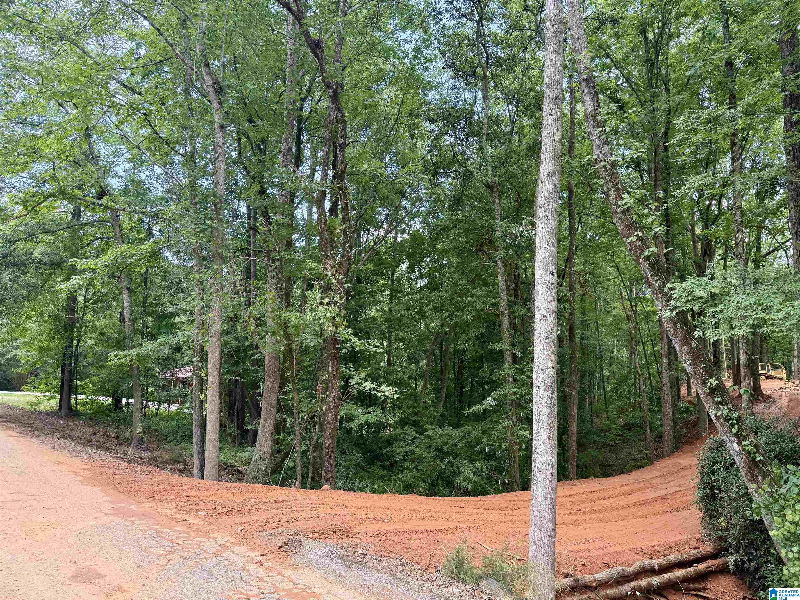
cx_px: 400
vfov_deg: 56.8
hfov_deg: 71.6
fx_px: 555
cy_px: 300
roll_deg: -1.4
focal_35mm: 24
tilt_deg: +7.6
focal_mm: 6.76
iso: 125
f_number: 1.78
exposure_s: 1/242
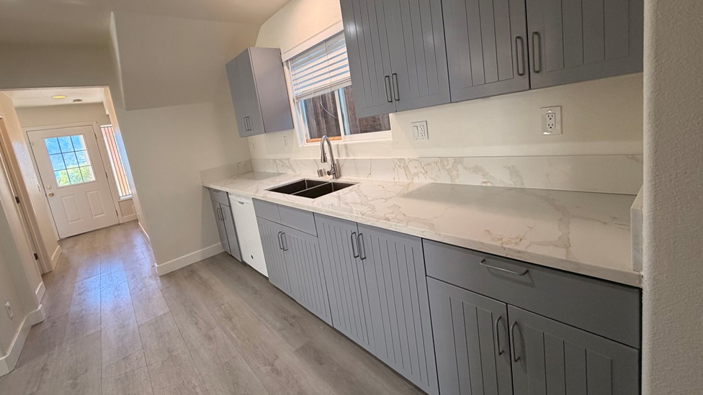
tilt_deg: -9.6
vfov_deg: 66.7
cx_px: 342
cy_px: 168
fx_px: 298
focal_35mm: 16
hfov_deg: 99.3
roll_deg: +8.6
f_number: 2.2
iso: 200
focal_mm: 2.22
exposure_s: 1/120
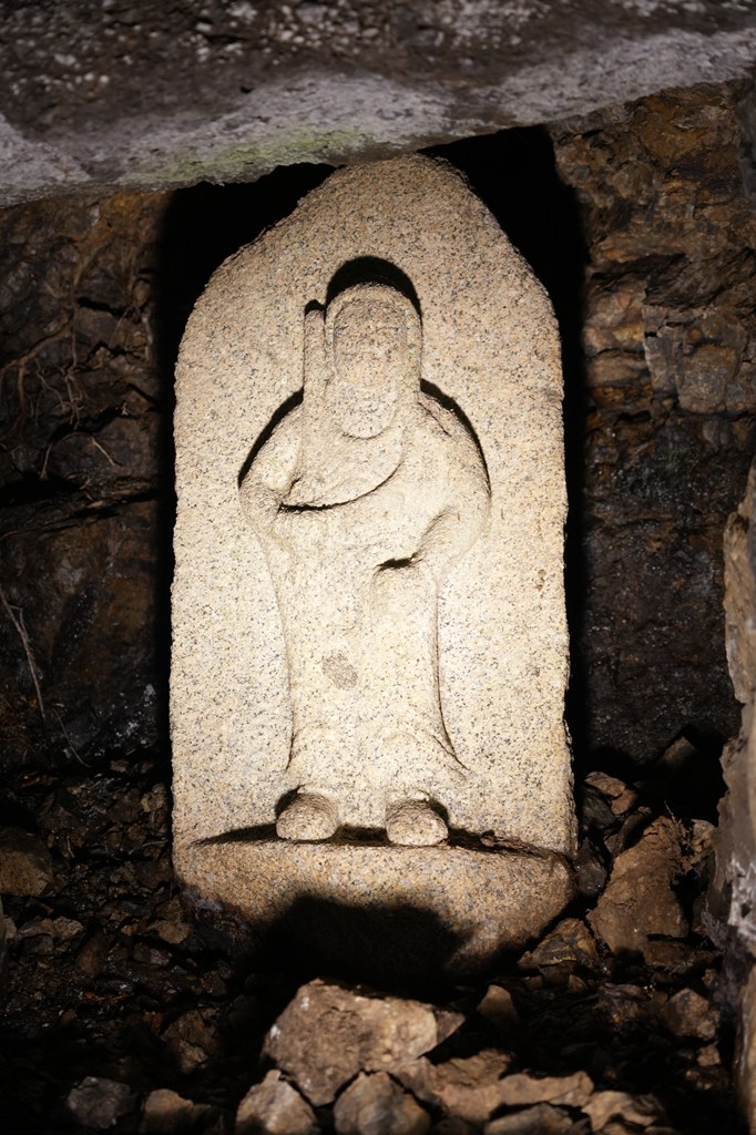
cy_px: 568
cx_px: 378
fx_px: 2427
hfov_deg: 17.7
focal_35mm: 77
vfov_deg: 26.3
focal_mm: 77
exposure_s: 1/160
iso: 2000
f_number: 4
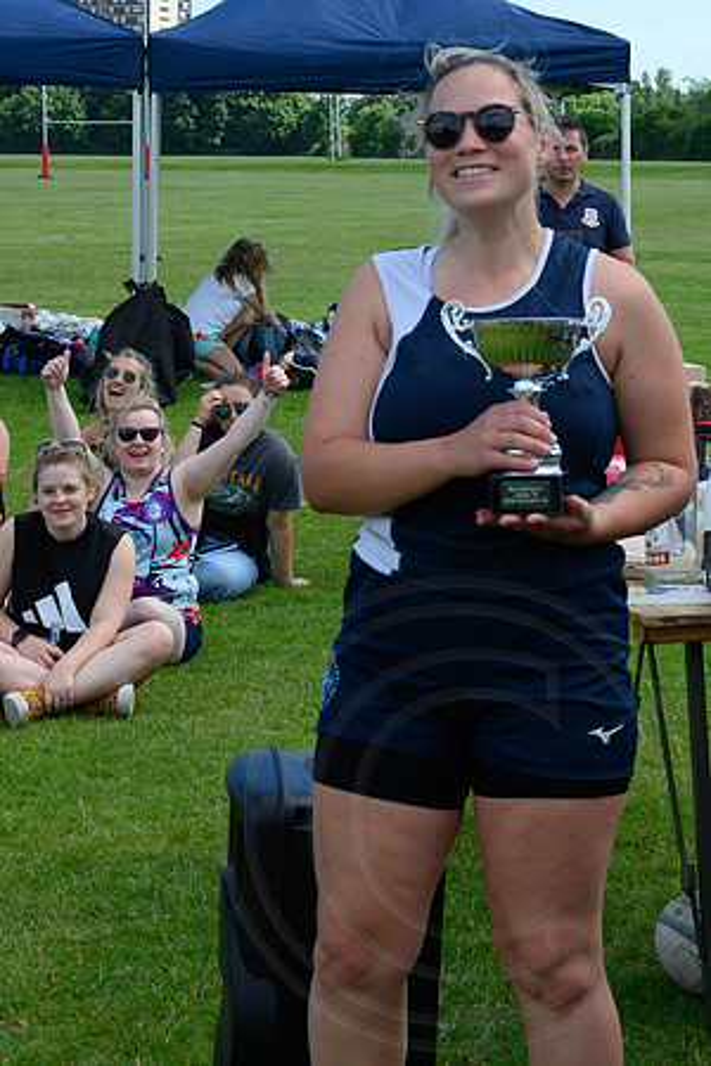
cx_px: 483
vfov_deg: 23.4
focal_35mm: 86
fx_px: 2559
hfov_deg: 15.8
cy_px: 366
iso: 200
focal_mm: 43
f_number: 8
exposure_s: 1/320
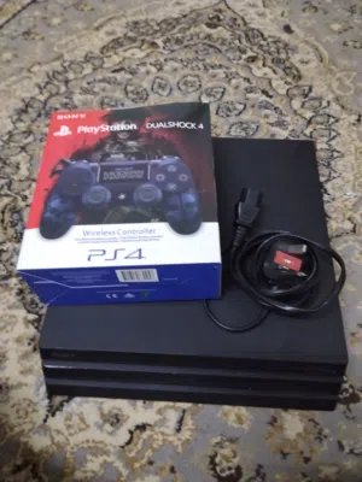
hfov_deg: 48.2
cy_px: 241
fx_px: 404
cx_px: 181
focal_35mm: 29
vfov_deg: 61.7
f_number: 1.8
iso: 1250
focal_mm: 4.22
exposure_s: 1/20
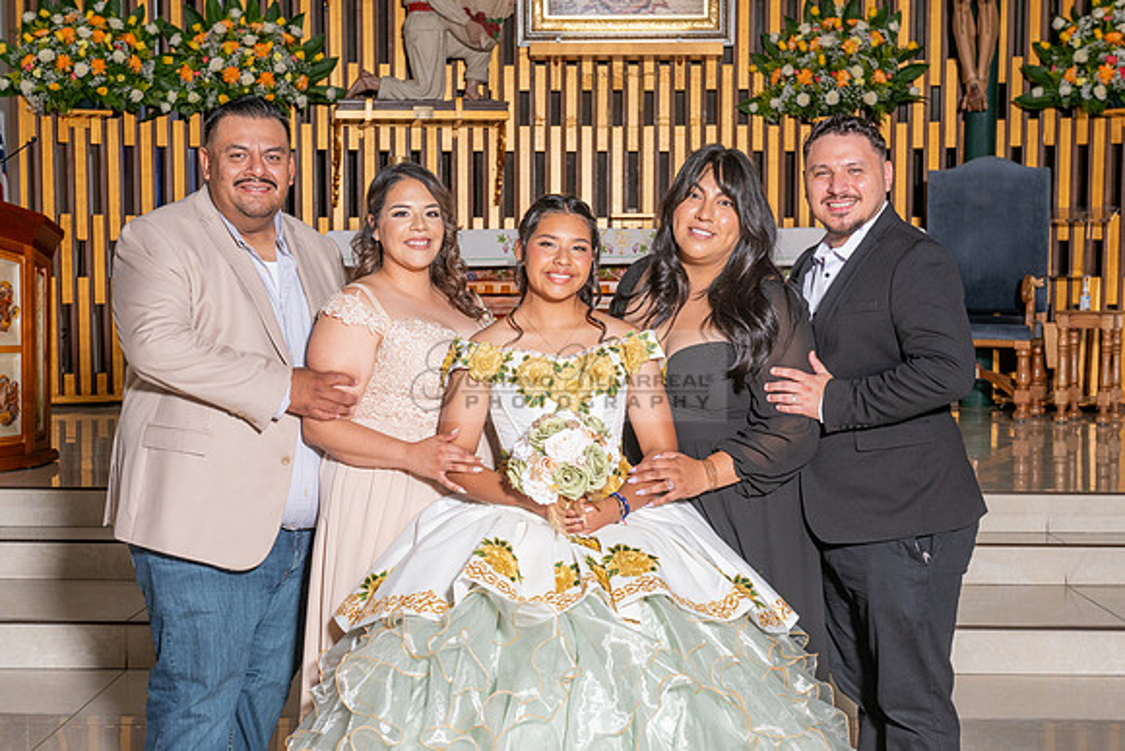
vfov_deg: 22.6
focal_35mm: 60
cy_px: 434
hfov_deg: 33.3
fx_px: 1880
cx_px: 544
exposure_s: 1/160
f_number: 7.1
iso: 320
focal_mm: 52
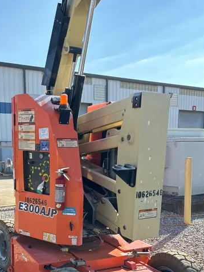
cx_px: 59
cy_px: 205
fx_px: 314
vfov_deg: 45.1
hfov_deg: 35.4
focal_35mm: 40
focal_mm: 5.96
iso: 50
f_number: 1.6
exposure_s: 1/1912
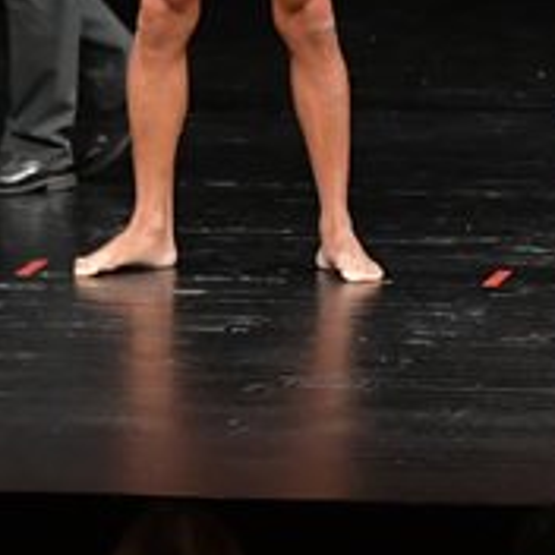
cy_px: -60
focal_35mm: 683
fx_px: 12389
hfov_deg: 2.6
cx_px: 866
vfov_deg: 2.6
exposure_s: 1/400
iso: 3200
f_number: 5.6
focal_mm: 122
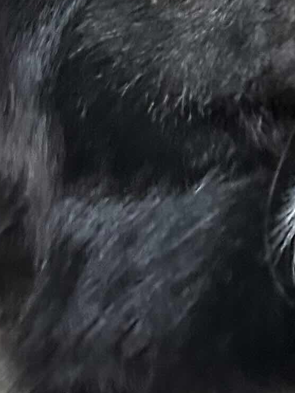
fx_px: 1601
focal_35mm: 141
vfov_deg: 13.1
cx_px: 563
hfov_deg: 9.9
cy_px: -228
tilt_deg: -57.2
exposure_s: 1/60
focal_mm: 5.7
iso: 320
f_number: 1.5
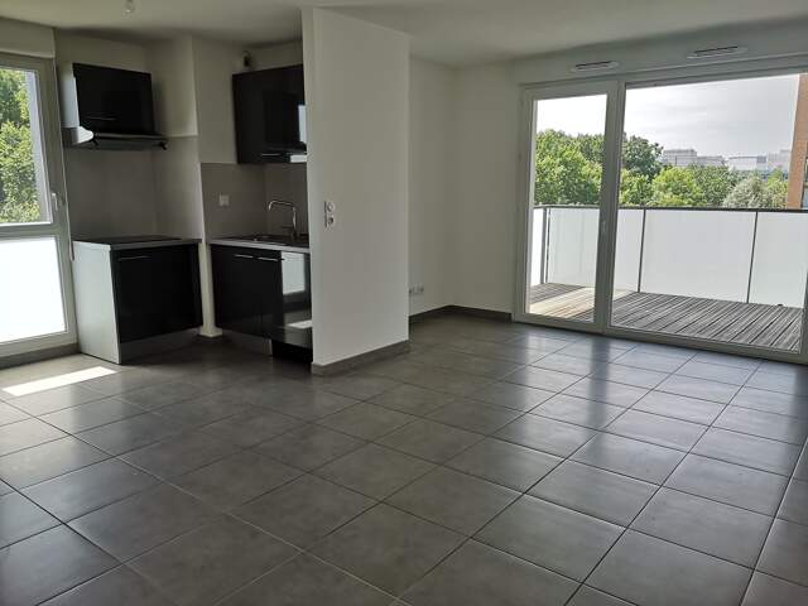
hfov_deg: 65.3
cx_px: 404
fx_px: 630
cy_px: 303
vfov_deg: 51.4
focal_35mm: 27
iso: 50
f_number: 1.8
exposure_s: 1/402
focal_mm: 3.95
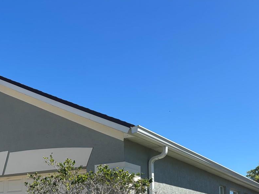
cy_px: 179
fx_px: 397
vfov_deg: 26.5
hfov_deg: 35.3
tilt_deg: +7.3
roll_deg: -0.9
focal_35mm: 53
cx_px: 62
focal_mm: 5.96
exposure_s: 1/2857
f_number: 1.6
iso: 50
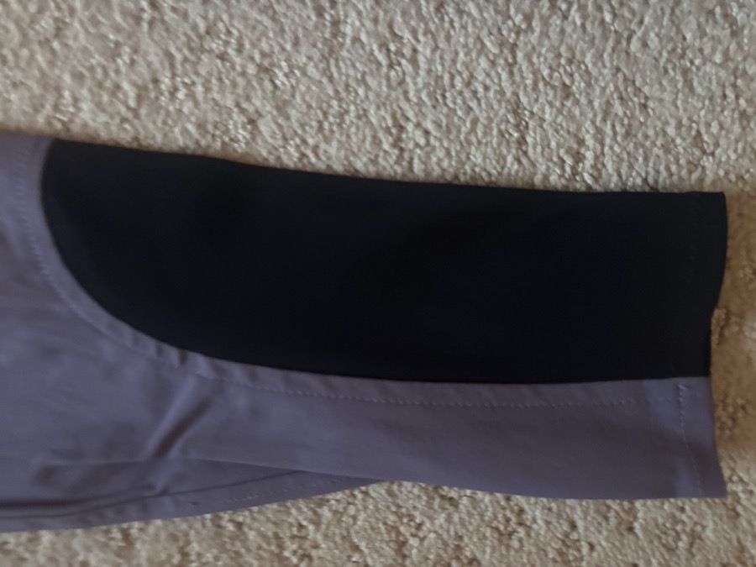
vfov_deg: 53.1
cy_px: 284
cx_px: 378
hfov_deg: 67.3
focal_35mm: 26
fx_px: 568
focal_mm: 5.96
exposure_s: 1/30
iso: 1000
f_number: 1.6
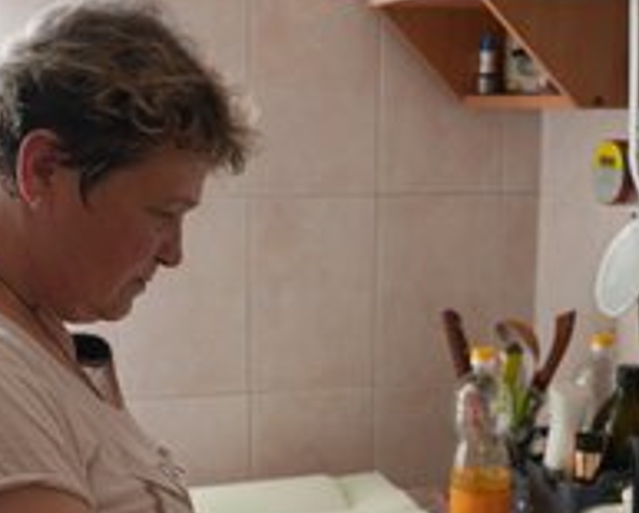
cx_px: 295
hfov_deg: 28.7
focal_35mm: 66
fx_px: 1250
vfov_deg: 23.0
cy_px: 379
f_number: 2.8
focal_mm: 34
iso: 250
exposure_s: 1/100
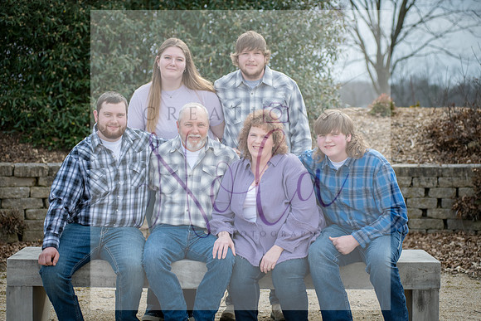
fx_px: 1069
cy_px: 160
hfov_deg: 25.4
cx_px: 240
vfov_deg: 17.1
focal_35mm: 80
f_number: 4
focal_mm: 80
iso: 400
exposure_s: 1/1000
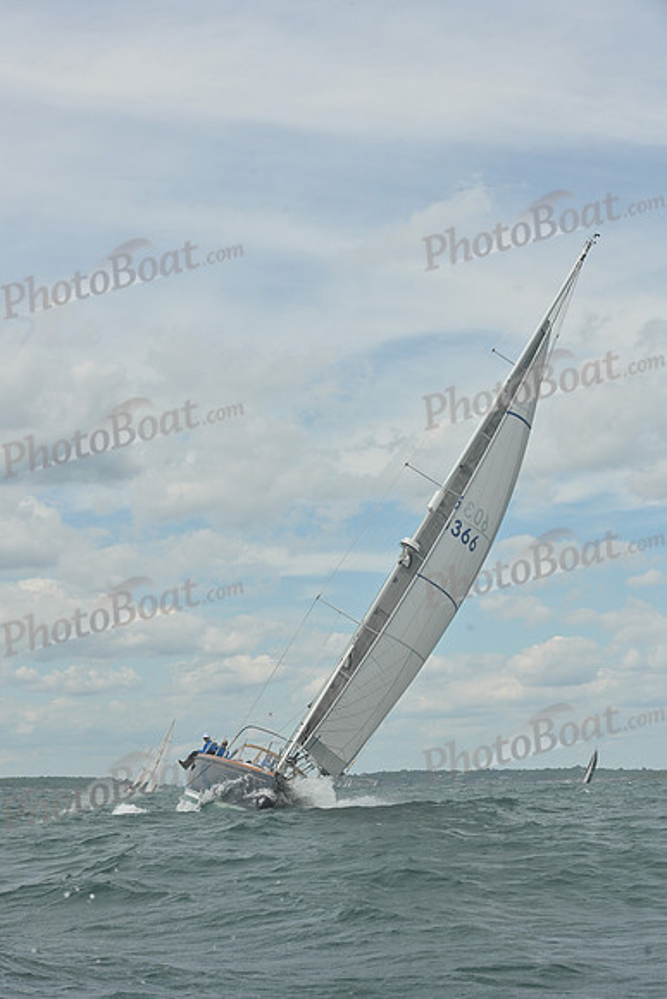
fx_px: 1944
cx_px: 334
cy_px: 500
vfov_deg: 28.8
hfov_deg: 19.5
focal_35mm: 70
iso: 320
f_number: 11
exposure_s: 1/1250
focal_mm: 70
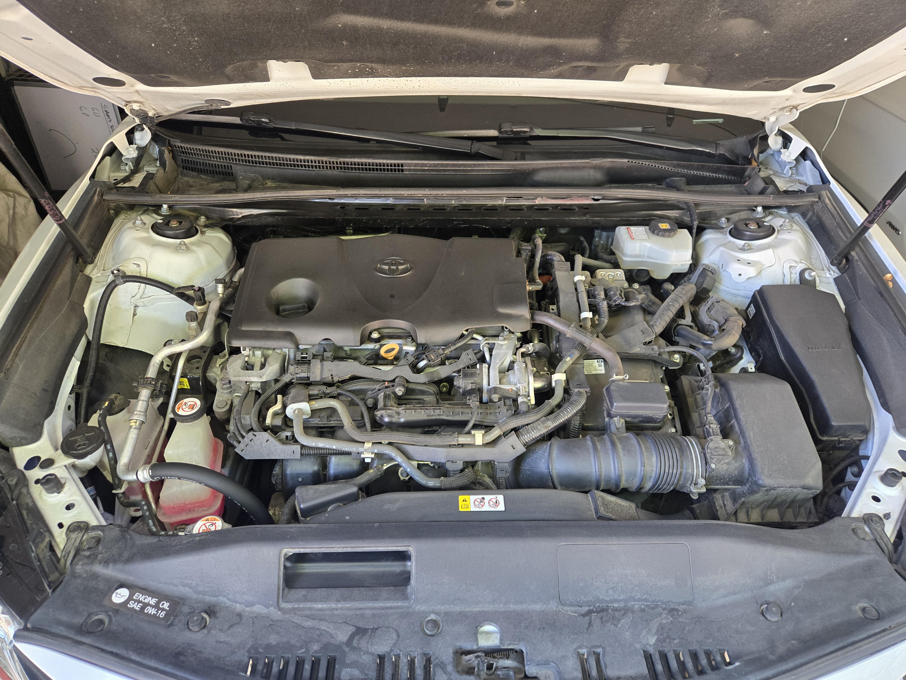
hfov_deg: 73.9
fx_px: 602
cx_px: 453
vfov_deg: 58.9
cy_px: 340
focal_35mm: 23
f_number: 1.8
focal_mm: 5.4
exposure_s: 1/120
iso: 250
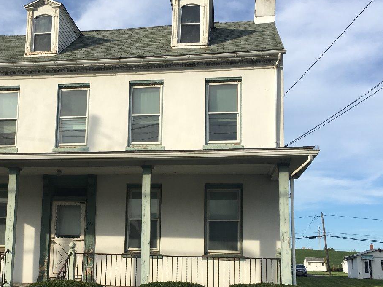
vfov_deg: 31.3
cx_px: 119
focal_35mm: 46
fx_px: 509
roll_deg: -1.9
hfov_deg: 40.6
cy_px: 190
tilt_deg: +9.7
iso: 25
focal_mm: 4.15
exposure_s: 1/1282
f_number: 2.2
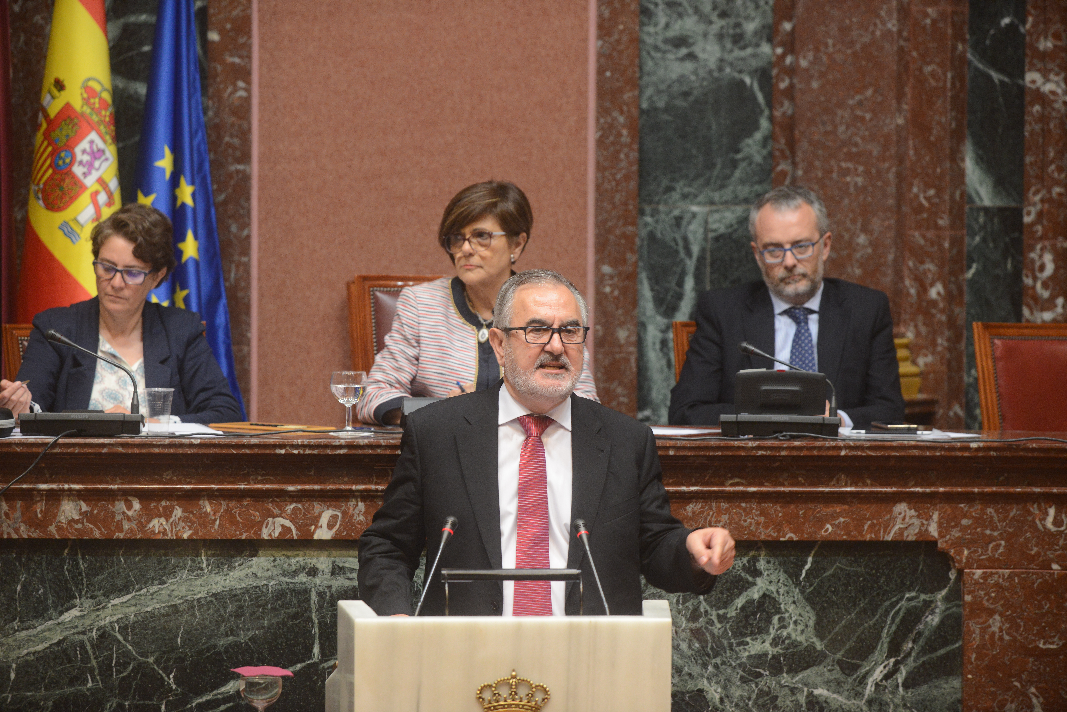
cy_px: 356
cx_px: 534
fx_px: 3854
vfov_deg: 10.6
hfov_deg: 15.8
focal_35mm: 130
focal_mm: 130
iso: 2500
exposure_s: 1/125
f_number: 4.5
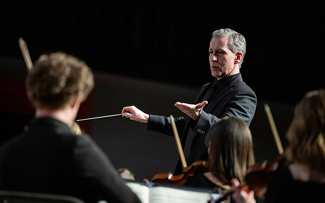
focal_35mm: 205
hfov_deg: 10.2
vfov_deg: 6.4
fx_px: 1816
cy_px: 106
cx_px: 162
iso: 2000
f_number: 2.8
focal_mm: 200
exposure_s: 1/400
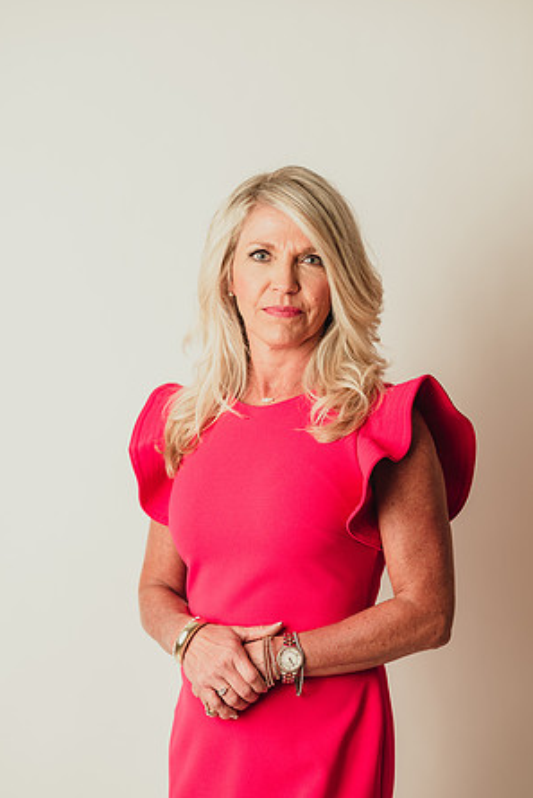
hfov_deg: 15.9
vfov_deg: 23.6
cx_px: 266
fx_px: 1908
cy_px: 398
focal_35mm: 86
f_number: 2.8
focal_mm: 85
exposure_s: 1/160
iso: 160
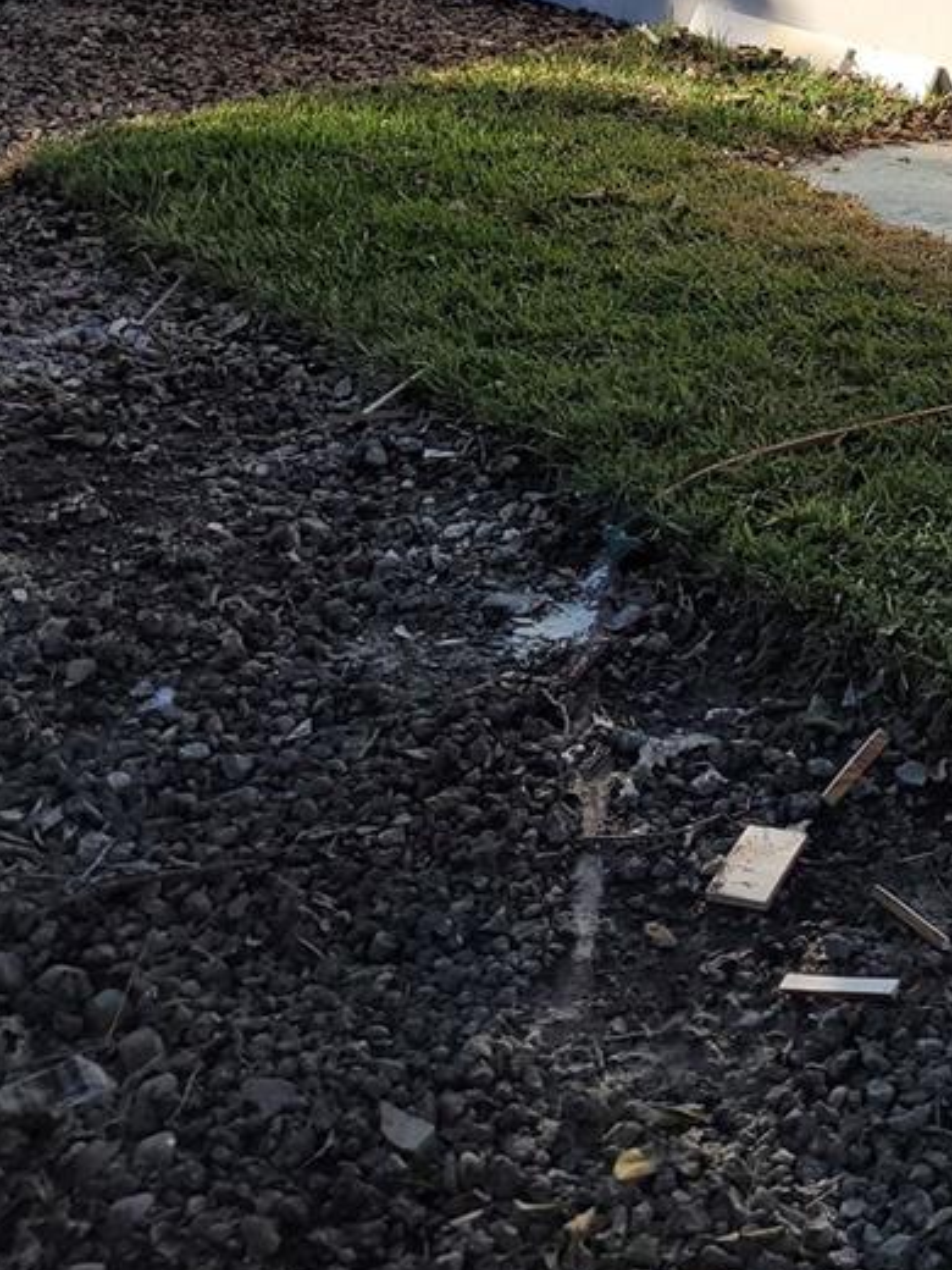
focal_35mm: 60
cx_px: 967
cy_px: -44
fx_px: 2200
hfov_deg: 23.3
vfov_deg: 29.7
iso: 40
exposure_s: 1/1269
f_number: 1.8
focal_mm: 5.4
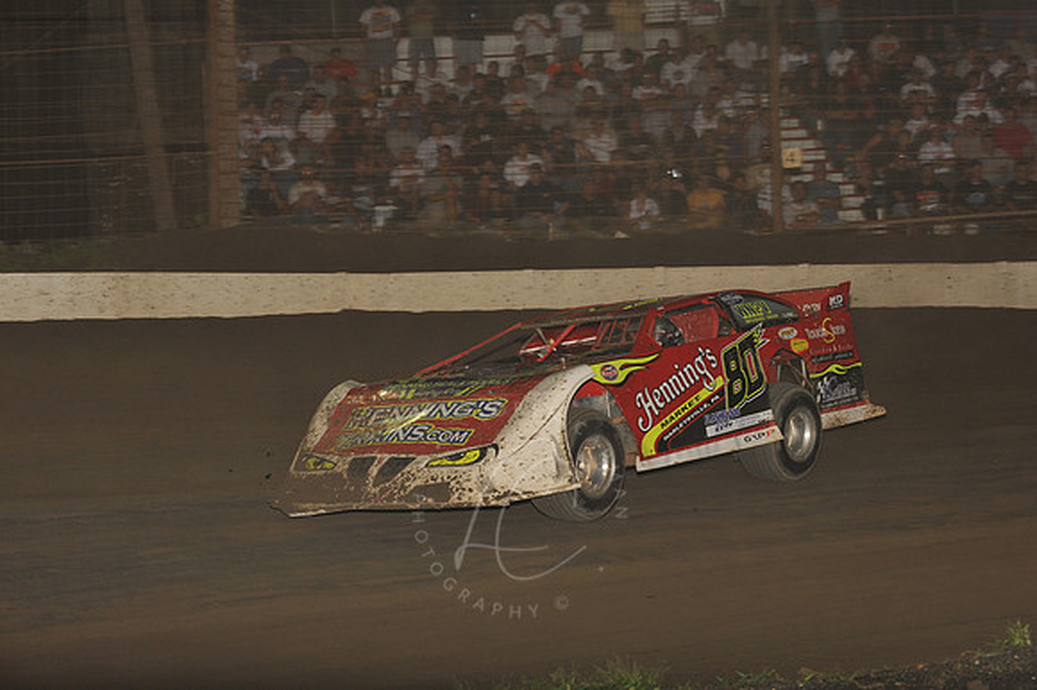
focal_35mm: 100
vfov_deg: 13.7
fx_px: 2879
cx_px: 518
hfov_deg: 20.4
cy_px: 345
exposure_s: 1/320
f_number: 7.1
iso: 800
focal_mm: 100
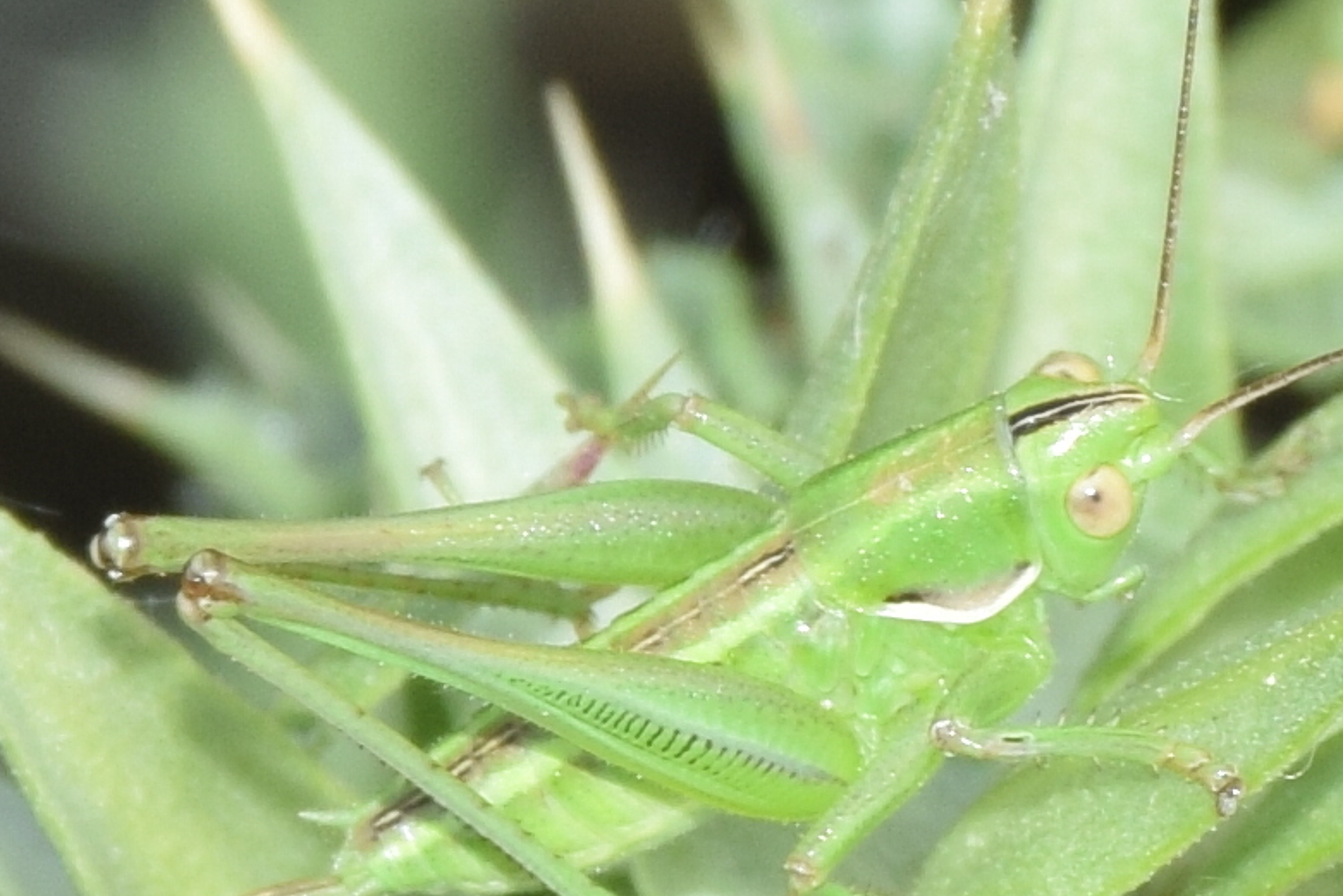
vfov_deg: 5.3
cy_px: 519
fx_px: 9626
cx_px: 733
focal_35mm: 258
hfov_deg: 8.0
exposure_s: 1/160
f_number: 13
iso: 200
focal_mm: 140
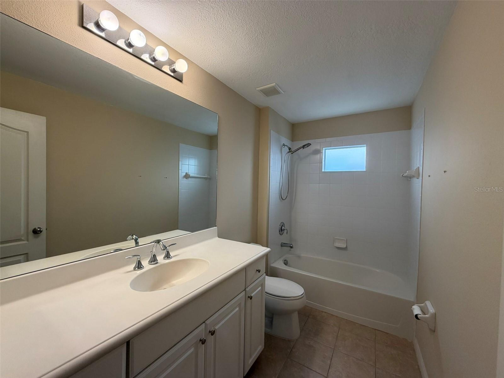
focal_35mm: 14
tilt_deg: -0.7
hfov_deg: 102.1
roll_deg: -0.7
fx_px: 204
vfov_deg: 85.7
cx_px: 252
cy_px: 189
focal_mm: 2.22
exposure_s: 1/120
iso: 125
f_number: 2.2
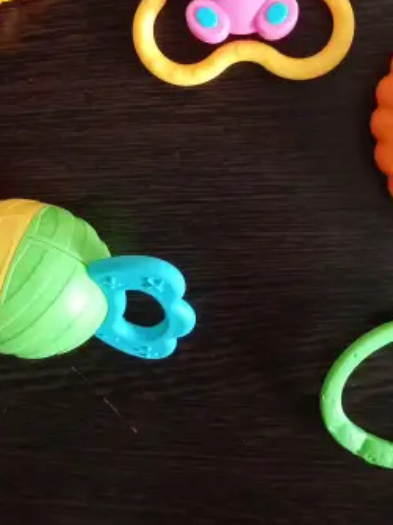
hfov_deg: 26.1
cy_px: -44
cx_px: 222
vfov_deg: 30.9
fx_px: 848
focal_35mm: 56
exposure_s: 1/25
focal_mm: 4.15
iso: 800
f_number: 1.8
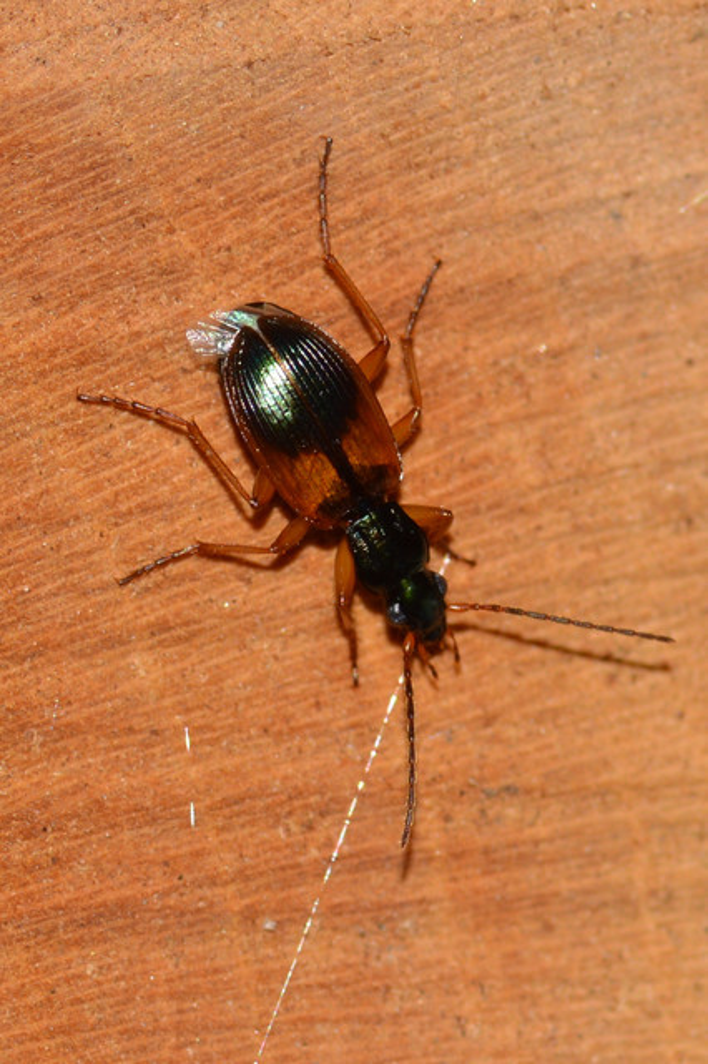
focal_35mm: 150
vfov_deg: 13.7
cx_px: 354
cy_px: 532
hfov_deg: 9.1
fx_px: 4429
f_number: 13
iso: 100
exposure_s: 1/200
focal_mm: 100
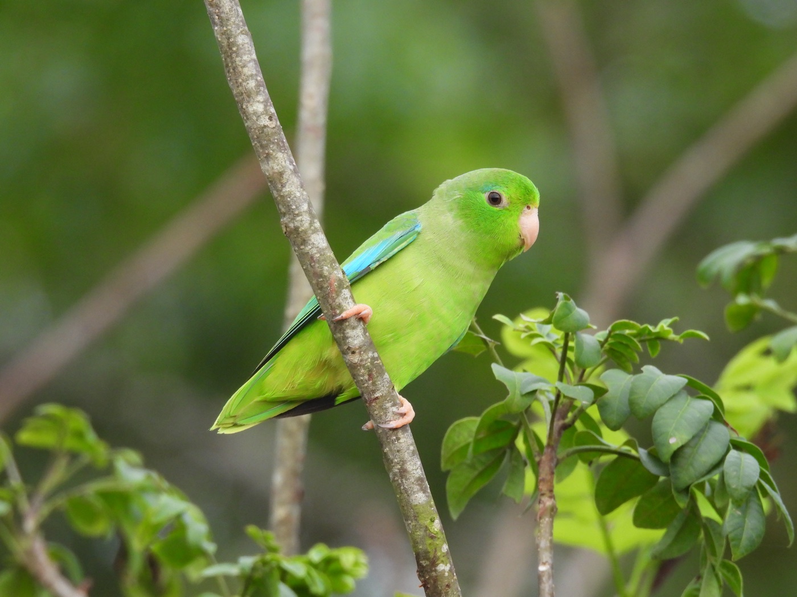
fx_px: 18419
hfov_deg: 2.5
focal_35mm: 800
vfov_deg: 1.9
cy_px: 298
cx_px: 398
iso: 400
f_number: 5.6
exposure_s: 1/250
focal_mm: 143
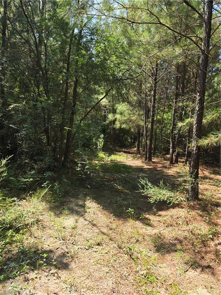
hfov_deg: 58.9
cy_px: 148
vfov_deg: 73.9
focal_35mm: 23
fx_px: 196
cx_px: 110
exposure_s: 1/180
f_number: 1.7
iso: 12
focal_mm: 6.3
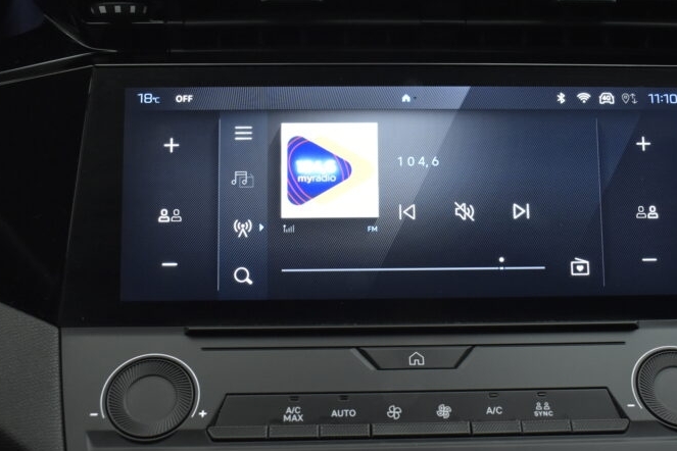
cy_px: 250
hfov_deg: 38.8
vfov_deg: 26.5
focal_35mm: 51
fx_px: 959
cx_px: 377
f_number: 3.8
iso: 1600
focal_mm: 22
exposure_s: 1/100
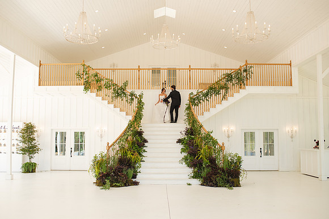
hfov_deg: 52.0
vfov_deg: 36.0
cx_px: 156
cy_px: 115
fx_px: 337
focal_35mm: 37
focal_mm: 35
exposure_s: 1/320
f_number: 3.2
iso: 100
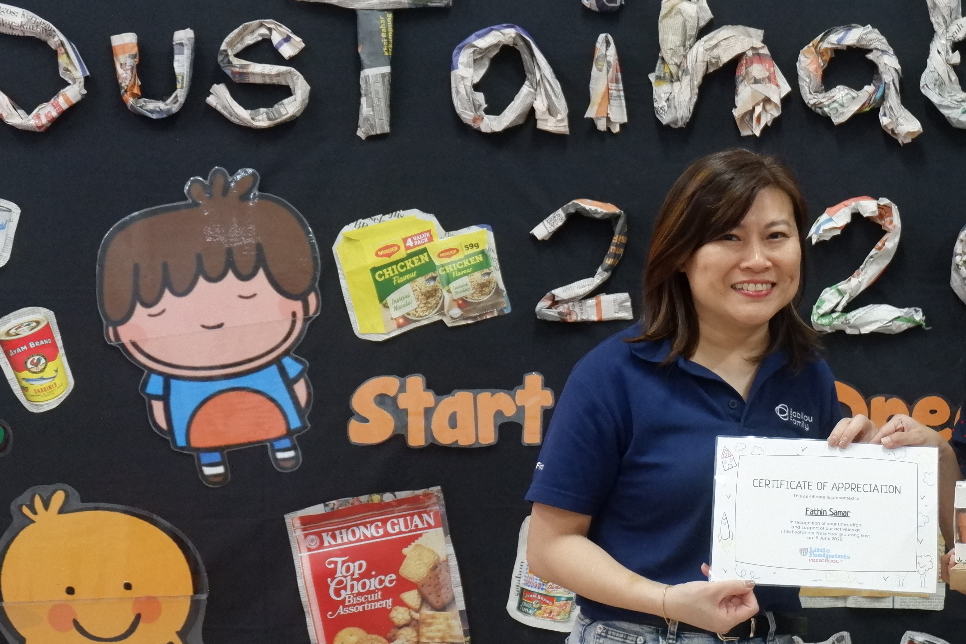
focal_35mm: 87
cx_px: 783
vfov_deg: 15.7
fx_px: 2334
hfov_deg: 23.0
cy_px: 424
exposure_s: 1/140
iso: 3200
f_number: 5
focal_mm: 35.5
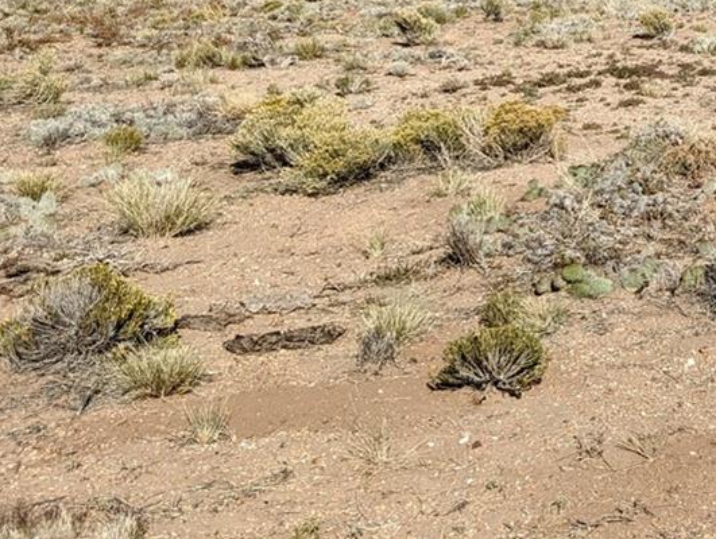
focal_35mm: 72
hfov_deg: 23.0
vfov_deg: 19.5
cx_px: 1007
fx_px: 1492
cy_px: -81
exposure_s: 1/2262
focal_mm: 6.81
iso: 46
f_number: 1.85
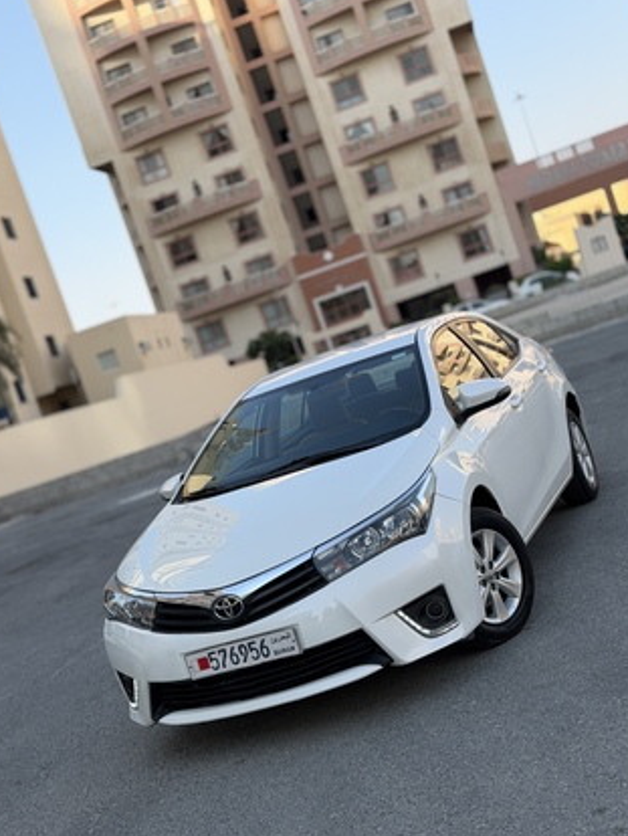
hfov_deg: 27.6
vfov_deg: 36.1
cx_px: 318
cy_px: 433
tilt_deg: -3.7
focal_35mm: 53
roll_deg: +18.8
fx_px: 1281
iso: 64
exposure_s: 1/1838
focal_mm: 6.76
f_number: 1.78
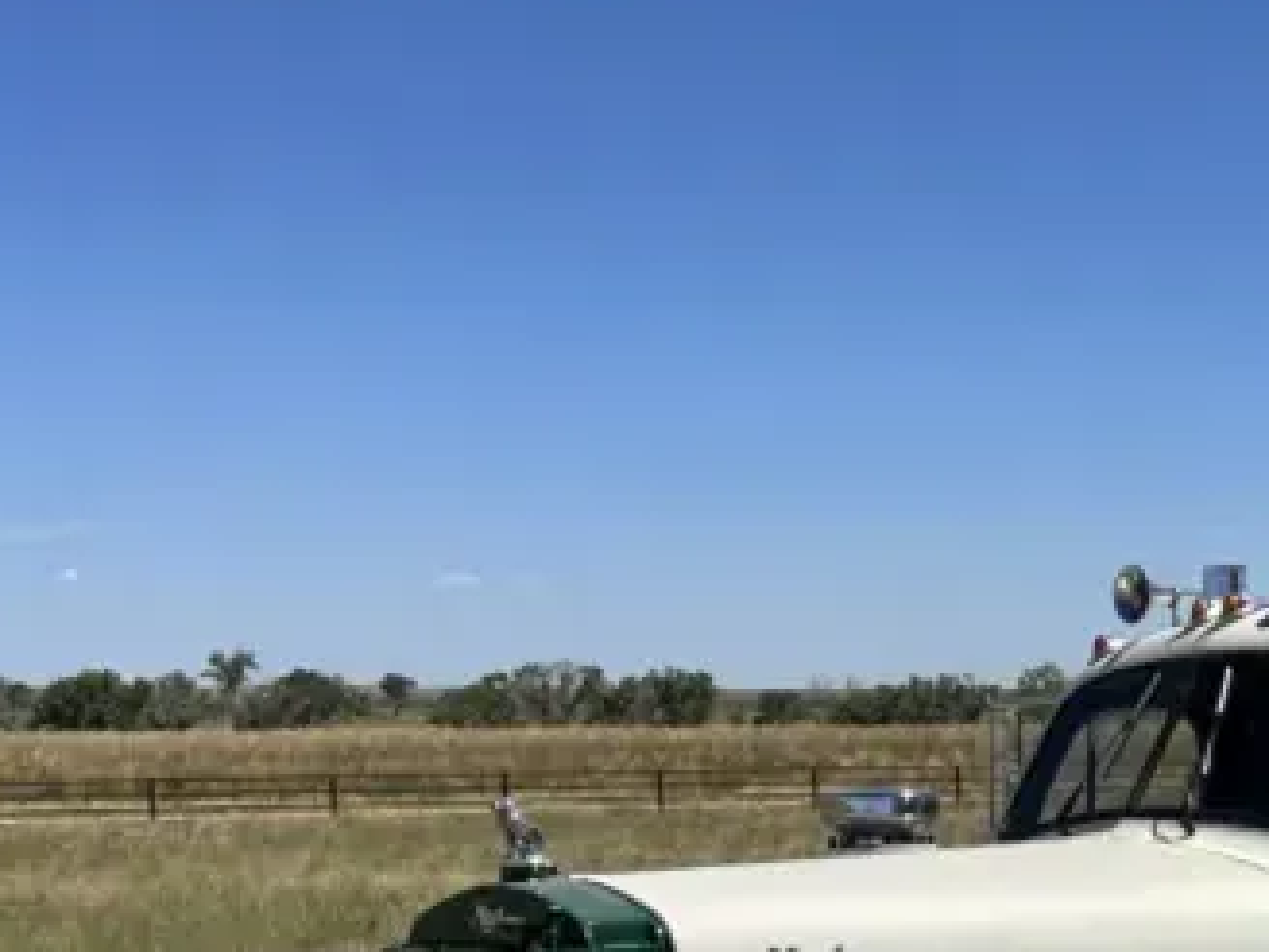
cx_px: 1455
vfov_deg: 19.0
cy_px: 906
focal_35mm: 76
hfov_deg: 23.8
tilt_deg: -4.2
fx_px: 2786
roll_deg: +0.1
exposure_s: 1/5882
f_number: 1.5
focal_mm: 5.7
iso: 50
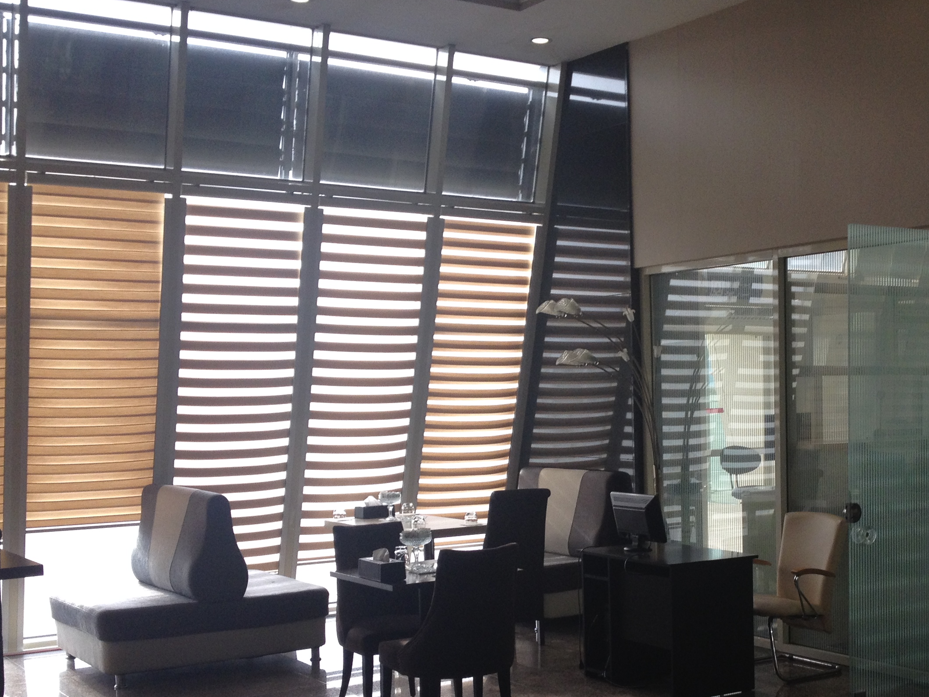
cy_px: 476
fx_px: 1449
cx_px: 632
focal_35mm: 54
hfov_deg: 35.1
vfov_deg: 26.8
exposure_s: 1/120
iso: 80
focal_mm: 4.28
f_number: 2.4
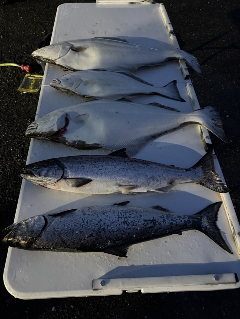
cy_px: 163
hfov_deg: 54.9
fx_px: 231
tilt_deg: -55.5
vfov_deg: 69.4
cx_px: 119
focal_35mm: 25
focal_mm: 6.76
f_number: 1.78
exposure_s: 1/30
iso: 1250
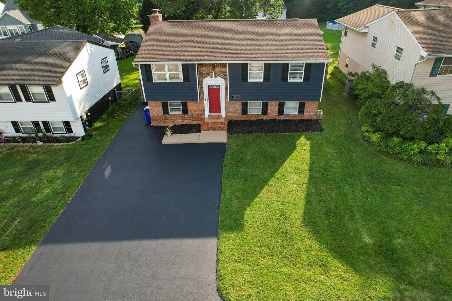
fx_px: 276
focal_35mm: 22
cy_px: 150
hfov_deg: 78.6
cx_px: 226
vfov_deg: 57.2
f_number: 2.8
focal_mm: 8.38
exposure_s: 1/160
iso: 110
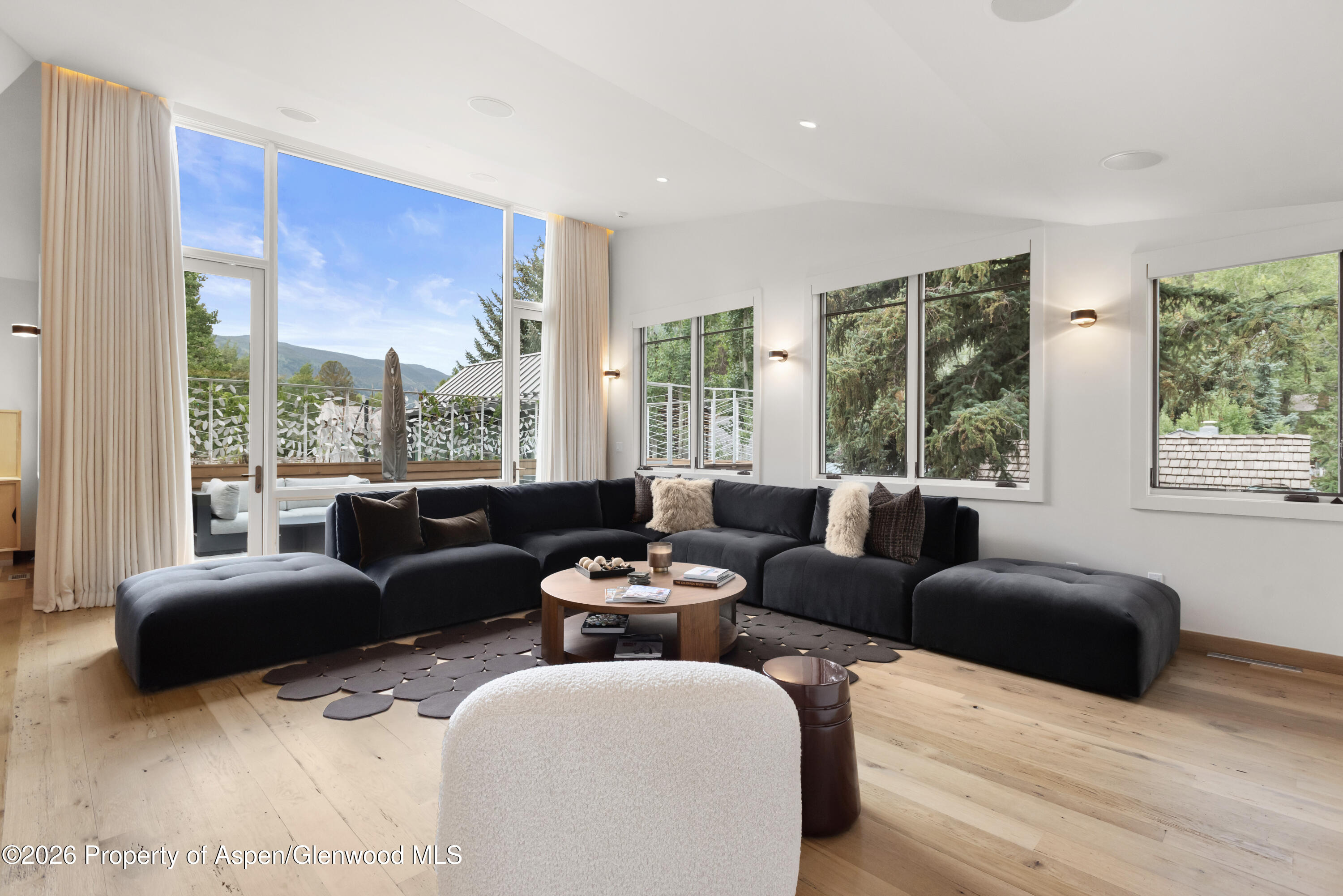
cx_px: 672
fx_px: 634
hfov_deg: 93.3
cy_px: 448
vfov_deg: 70.5
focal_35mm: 17
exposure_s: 1/20
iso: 500
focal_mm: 17
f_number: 7.1
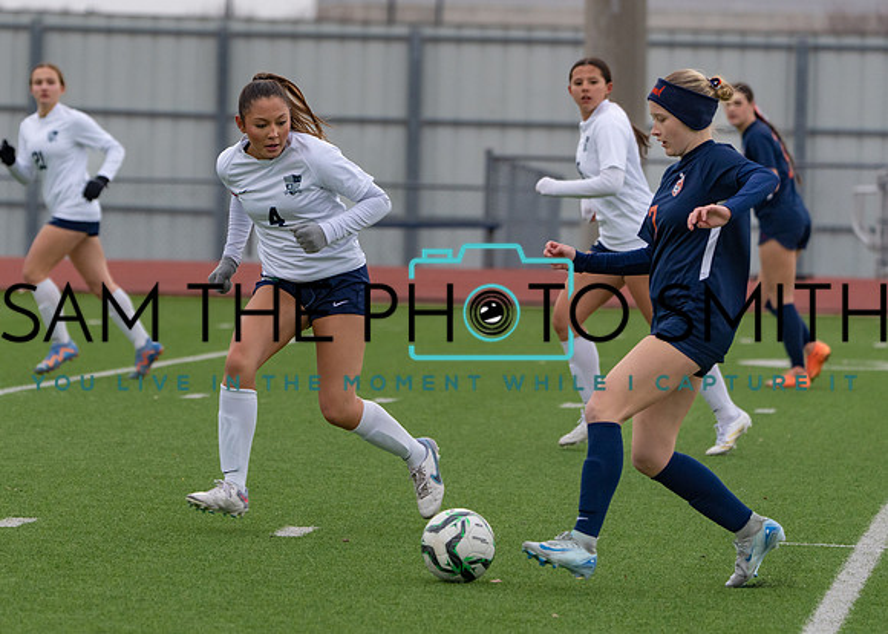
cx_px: 274
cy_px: 271
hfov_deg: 6.3
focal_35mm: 318
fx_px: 8008
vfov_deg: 4.5
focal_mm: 235
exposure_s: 1/1250
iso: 800
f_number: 5.6
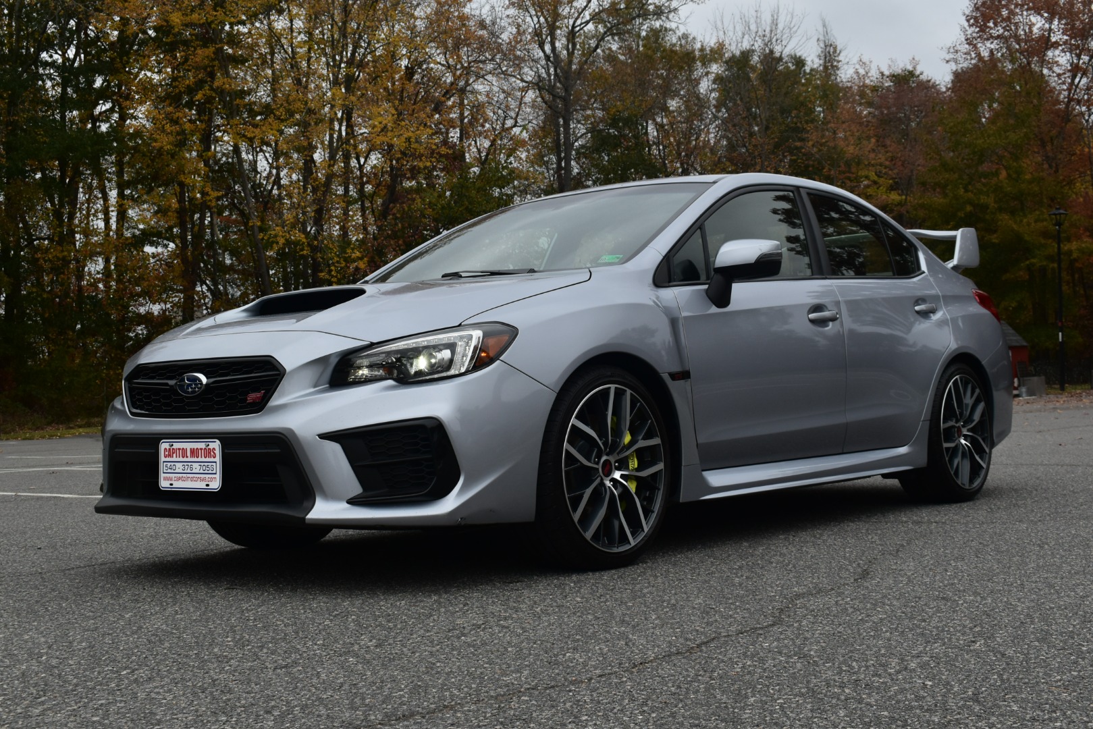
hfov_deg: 42.3
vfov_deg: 29.0
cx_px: 546
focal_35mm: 46
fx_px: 1412
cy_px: 364
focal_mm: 31
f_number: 10
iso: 400
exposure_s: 1/200
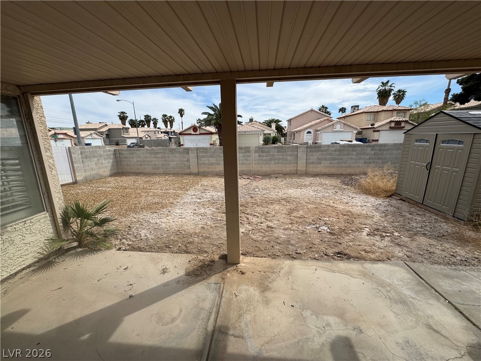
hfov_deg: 102.1
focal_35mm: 14
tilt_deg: -13.0
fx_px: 195
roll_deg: +0.9
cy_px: 180
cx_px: 240
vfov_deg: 85.7
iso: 50
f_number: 2.2
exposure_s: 1/2494
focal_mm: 2.22
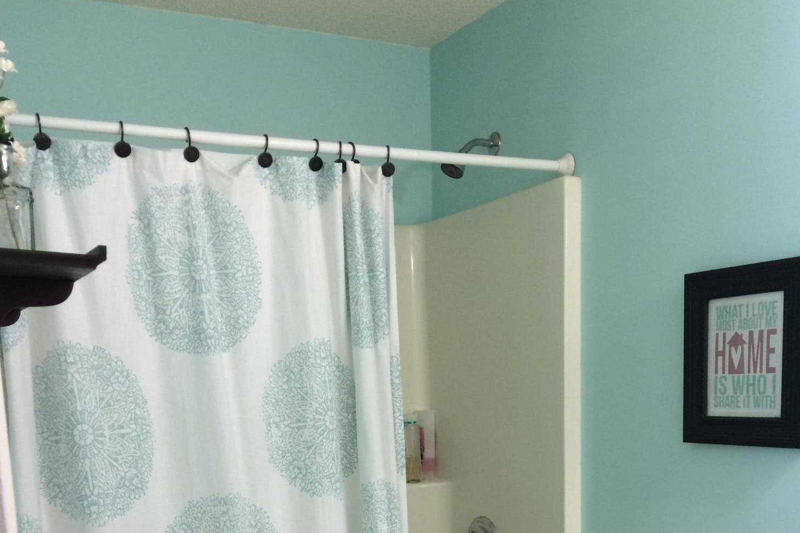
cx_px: 402
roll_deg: +1.6
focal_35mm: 41
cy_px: 523
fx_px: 911
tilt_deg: -7.9
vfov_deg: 30.5
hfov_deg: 47.4
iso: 100
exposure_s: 1/30
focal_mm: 4.15
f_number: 2.2
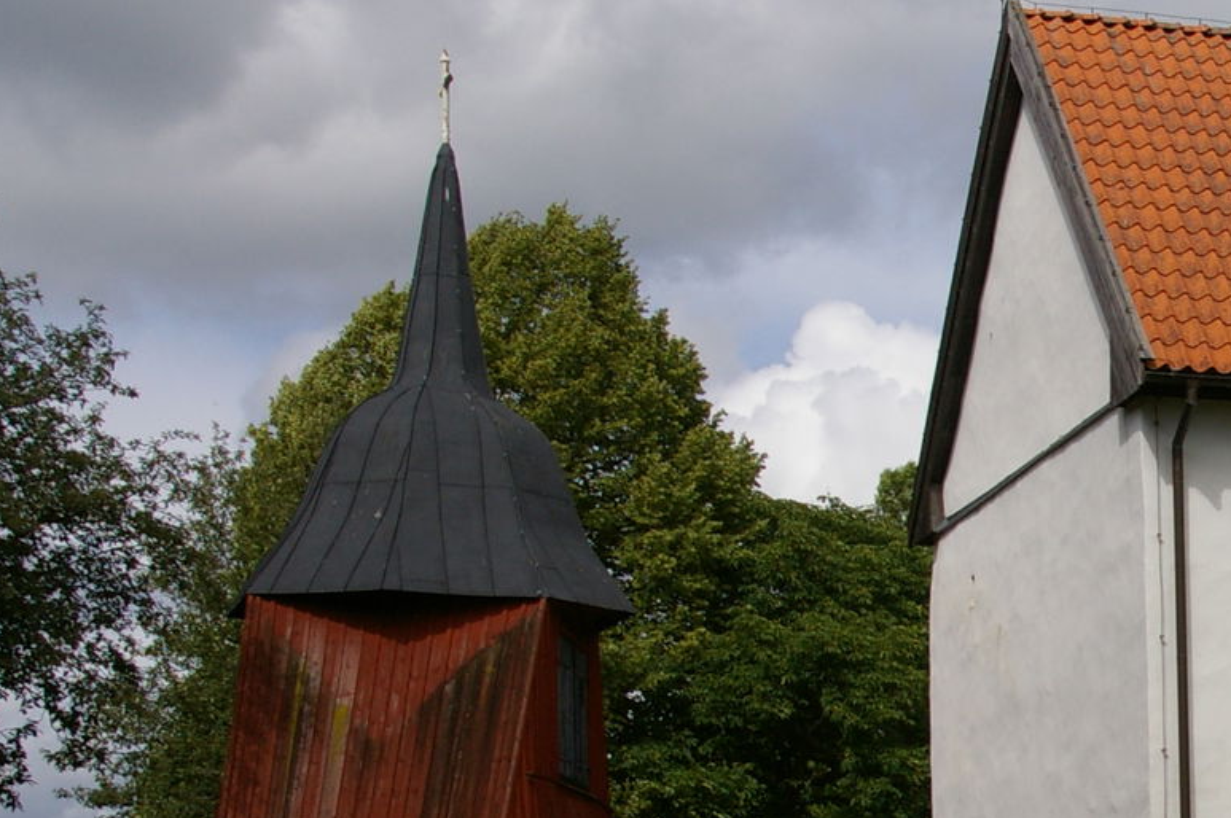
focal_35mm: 78
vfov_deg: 17.2
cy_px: 722
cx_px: 1443
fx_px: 2673
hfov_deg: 23.8
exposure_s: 1/1000
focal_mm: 21
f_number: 9.5
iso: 400
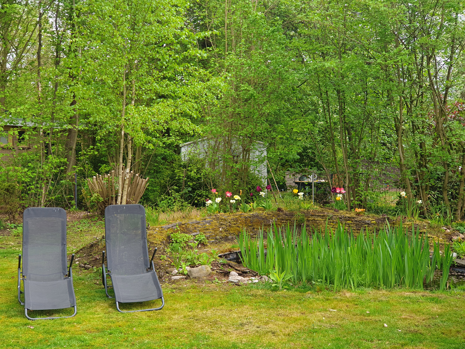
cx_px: 232
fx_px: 699
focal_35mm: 52
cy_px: 174
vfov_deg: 28.0
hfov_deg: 36.8
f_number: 2.4
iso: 100
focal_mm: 6
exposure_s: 1/100
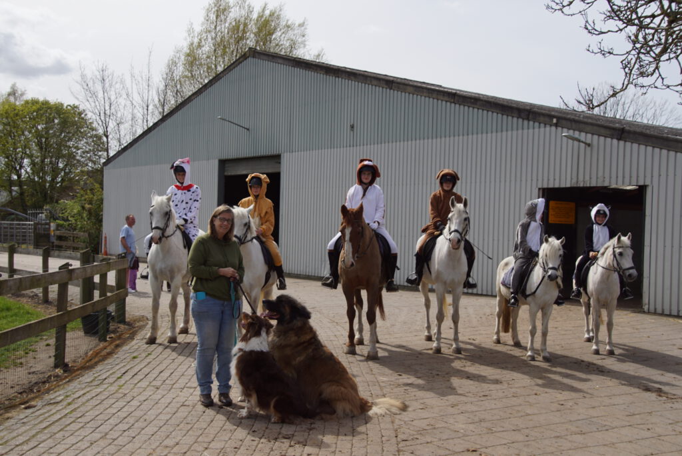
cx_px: 341
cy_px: 228
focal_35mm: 39
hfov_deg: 49.5
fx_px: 739
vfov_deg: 34.3
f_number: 5
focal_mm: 26
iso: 100
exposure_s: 1/800
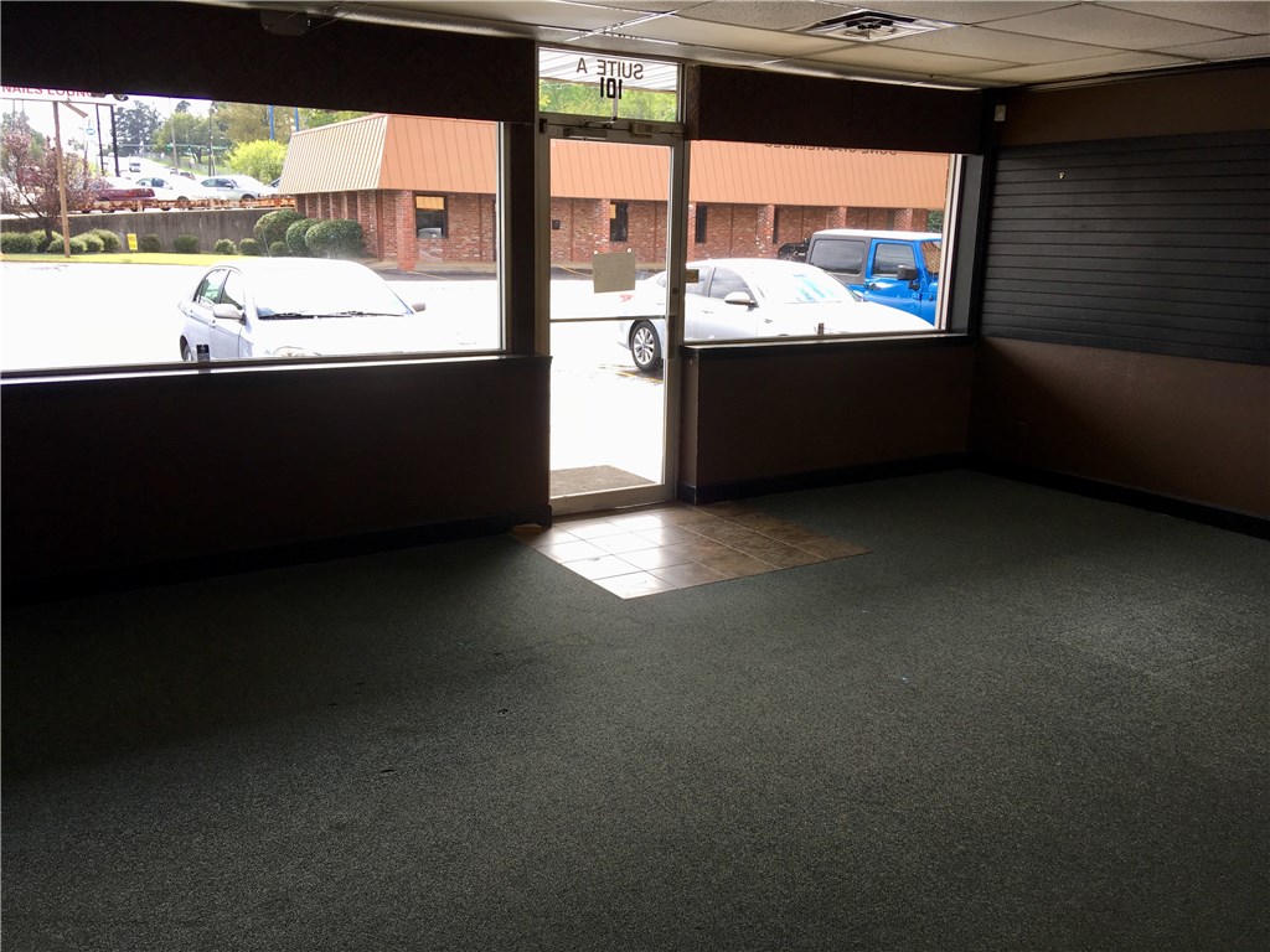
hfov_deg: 61.7
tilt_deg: -15.3
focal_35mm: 29
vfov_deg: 48.2
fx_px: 1064
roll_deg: -0.8
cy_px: 476
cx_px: 635
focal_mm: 4.15
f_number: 2.2
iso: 25
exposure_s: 1/120
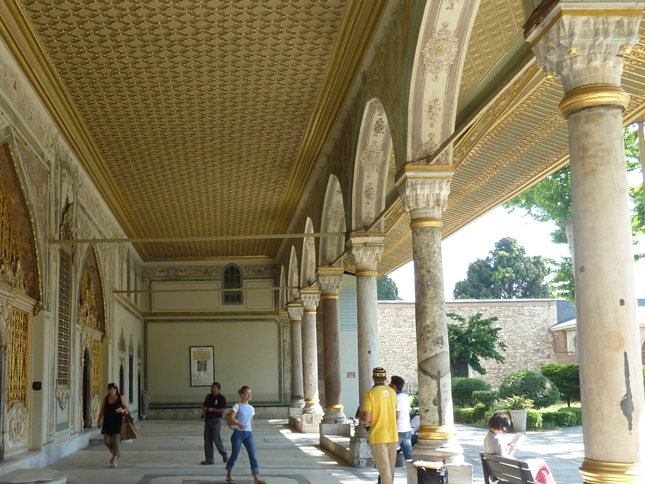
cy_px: 297
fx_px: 764
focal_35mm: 41
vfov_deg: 35.0
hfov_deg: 44.9
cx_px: 198
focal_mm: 4.1
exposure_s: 1/125
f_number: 3.5
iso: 80
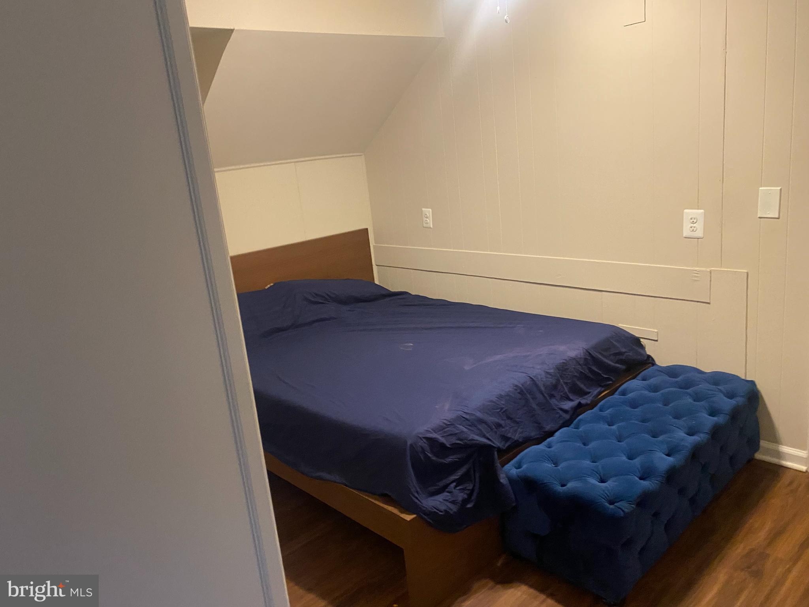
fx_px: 608
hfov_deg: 67.3
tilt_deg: -16.5
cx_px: 404
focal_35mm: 26
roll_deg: +9.7
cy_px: 304
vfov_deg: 53.1
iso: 400
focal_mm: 4.25
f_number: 1.8
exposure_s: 1/60
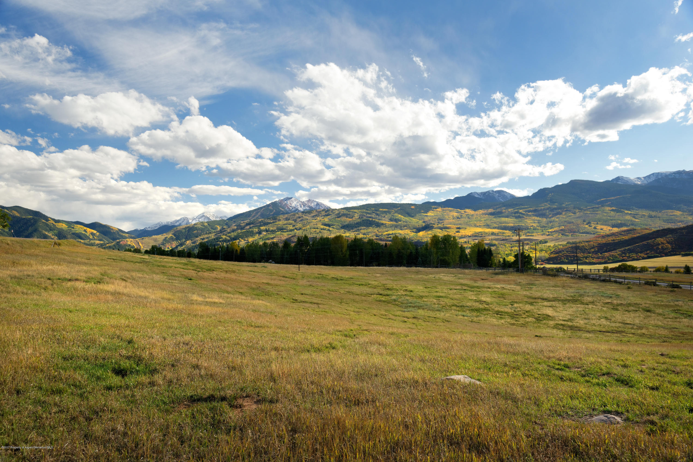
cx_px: 346
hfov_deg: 61.9
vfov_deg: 43.6
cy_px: 231
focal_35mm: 30
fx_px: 578
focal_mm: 30
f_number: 8
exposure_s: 1/125
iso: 200
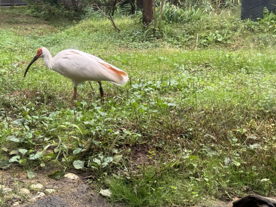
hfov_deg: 33.8
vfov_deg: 25.6
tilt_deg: -5.5
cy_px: 85
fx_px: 455
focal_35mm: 57
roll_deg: +0.2
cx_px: 136
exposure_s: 1/60
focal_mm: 6.76
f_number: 1.78
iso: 160
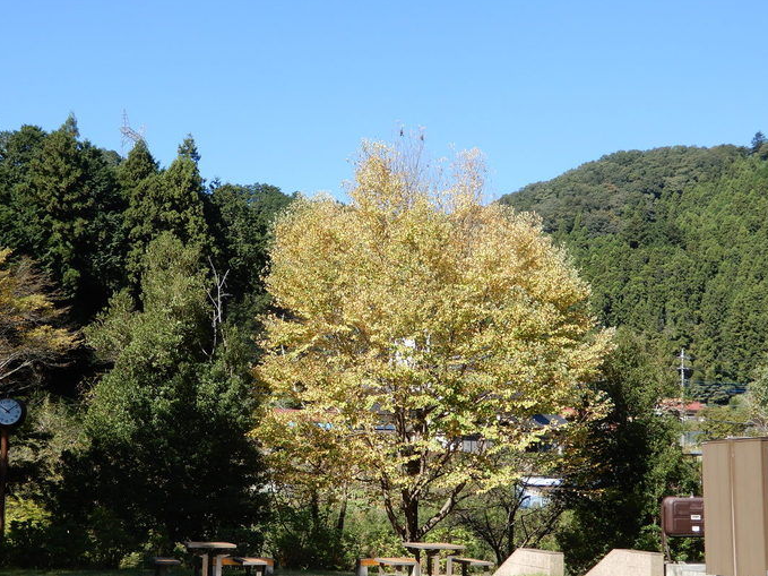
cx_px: 364
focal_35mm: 54
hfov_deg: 35.5
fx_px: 1198
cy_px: 305
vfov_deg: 27.0
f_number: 4
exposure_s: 1/400
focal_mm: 8
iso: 80
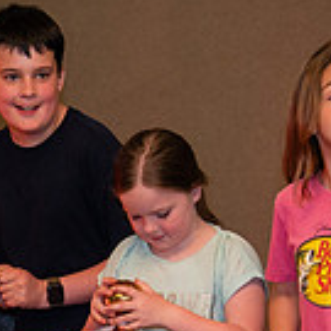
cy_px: 325
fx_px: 3689
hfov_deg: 5.1
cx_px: -7
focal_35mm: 341
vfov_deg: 5.1
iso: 800
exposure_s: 1/250
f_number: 3.2
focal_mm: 70
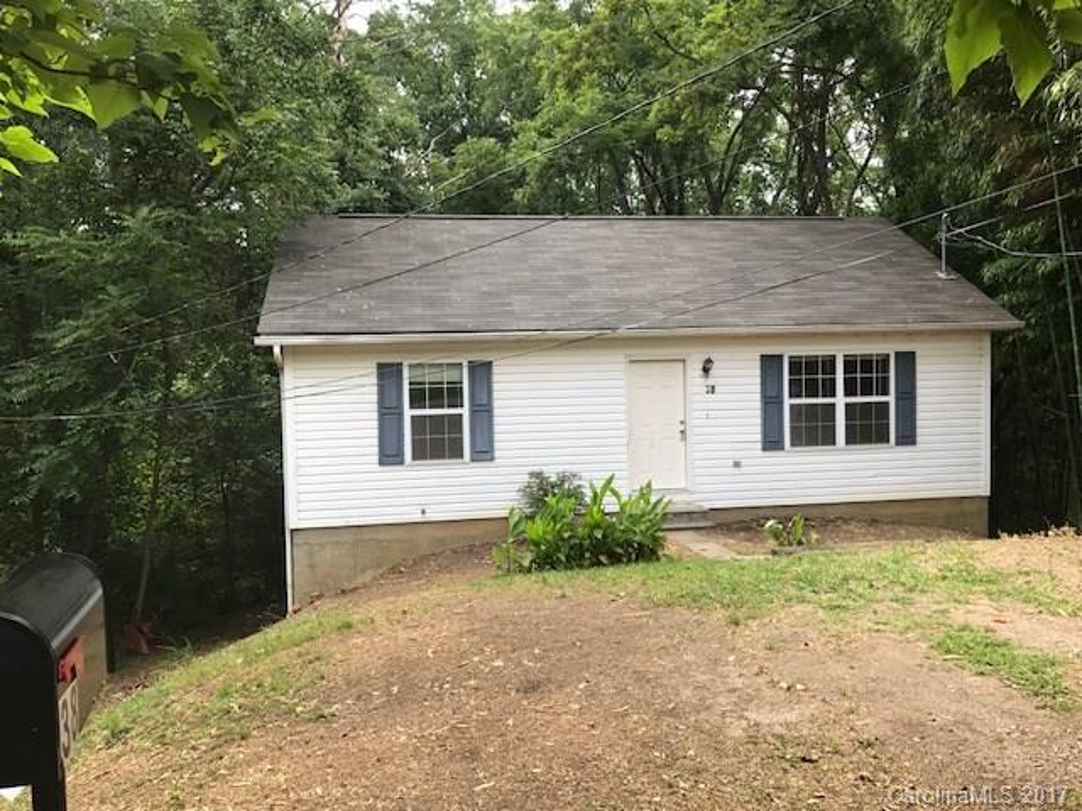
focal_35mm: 28
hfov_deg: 63.4
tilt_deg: -2.9
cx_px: 541
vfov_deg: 49.7
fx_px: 875
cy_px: 406
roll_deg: +0.9
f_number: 1.8
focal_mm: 3.99
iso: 20
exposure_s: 1/353
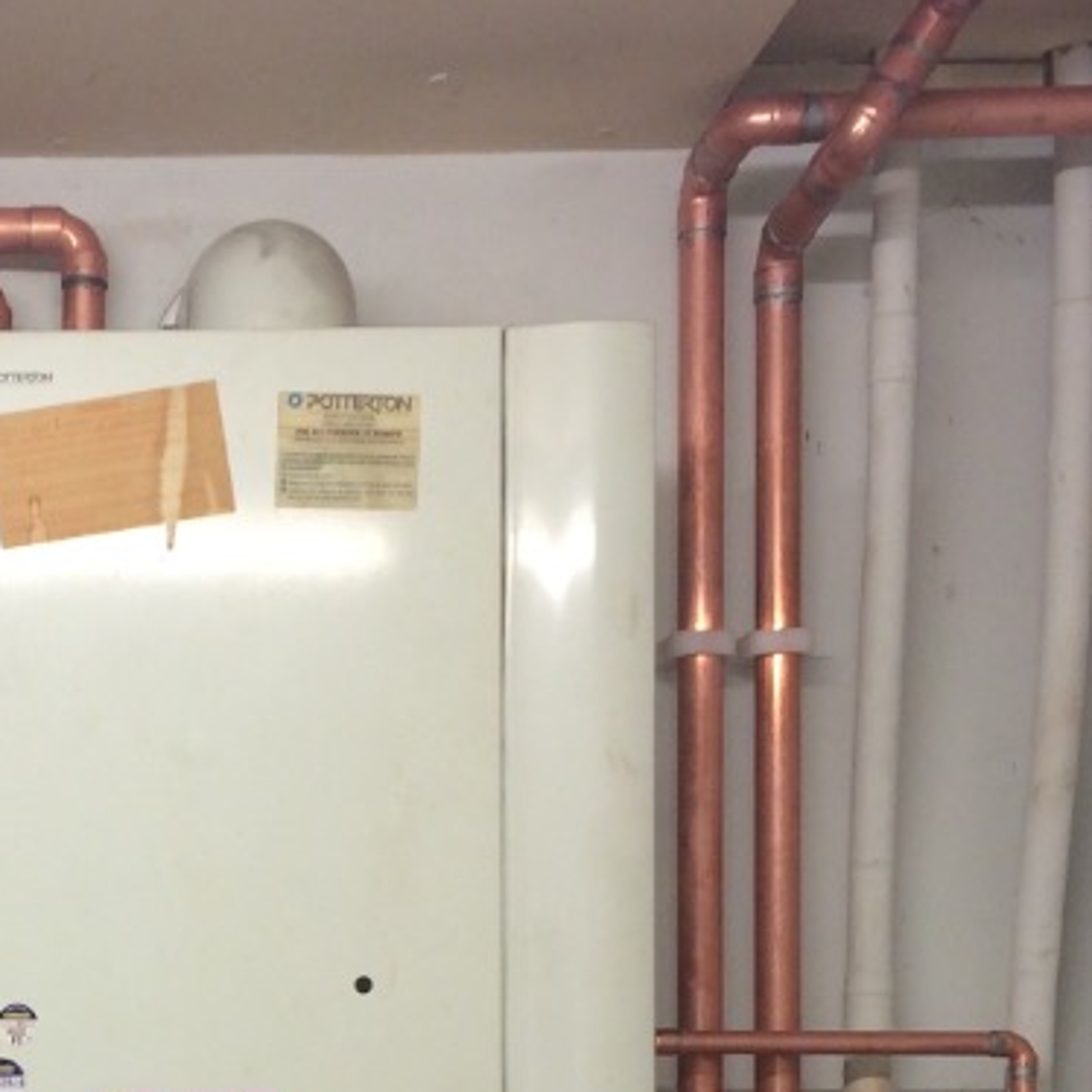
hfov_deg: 19.6
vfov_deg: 19.5
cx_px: -79
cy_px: 1235
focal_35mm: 85
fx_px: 3034
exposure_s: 1/33
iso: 40
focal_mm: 4.12
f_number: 2.2
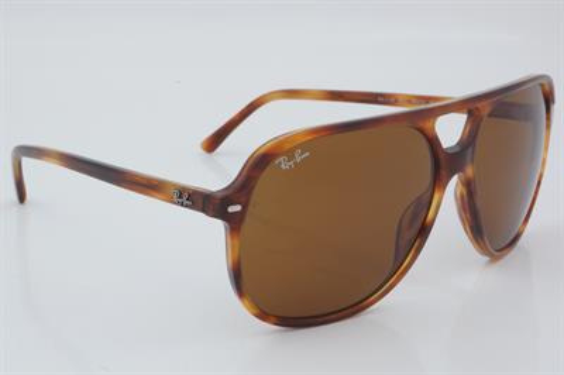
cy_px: 188
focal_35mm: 75
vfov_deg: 18.2
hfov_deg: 27.0
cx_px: 282
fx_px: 1174
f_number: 32
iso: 100
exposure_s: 1/3
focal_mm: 50
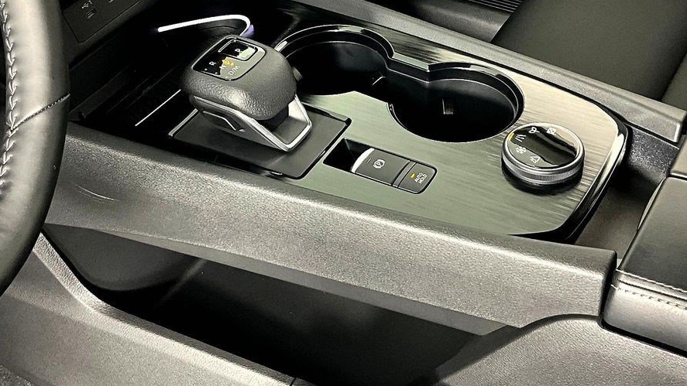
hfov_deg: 36.6
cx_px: 333
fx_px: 1038
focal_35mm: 57
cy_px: 66
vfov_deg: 20.8
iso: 320
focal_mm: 3
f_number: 1.8
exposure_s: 1/43
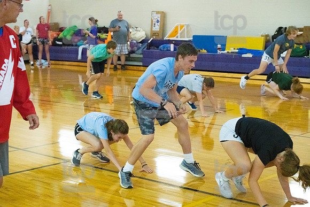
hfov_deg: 28.8
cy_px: 104
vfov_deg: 19.5
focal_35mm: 70
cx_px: 155
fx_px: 603
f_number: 4.5
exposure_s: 1/640
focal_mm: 70
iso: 6400
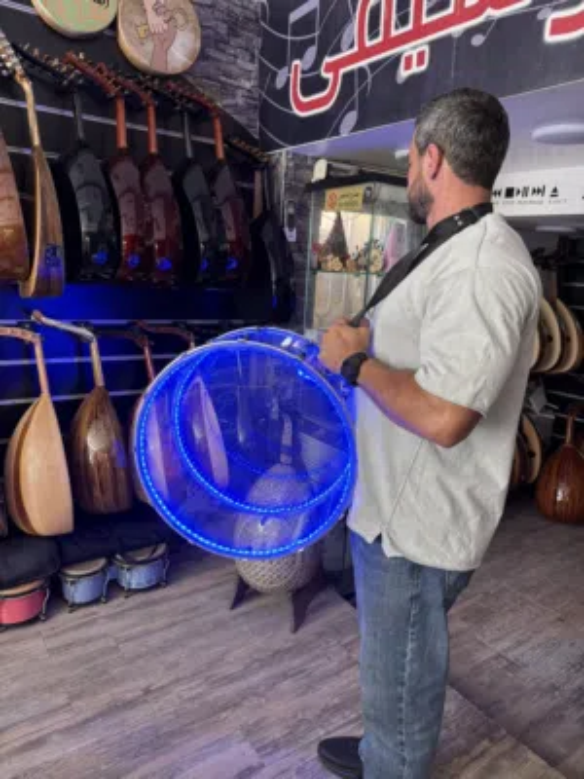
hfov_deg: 56.8
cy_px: 390
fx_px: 540
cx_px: 292
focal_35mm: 24
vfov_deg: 71.6
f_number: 1.78
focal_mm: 6.76
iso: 160
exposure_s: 1/50
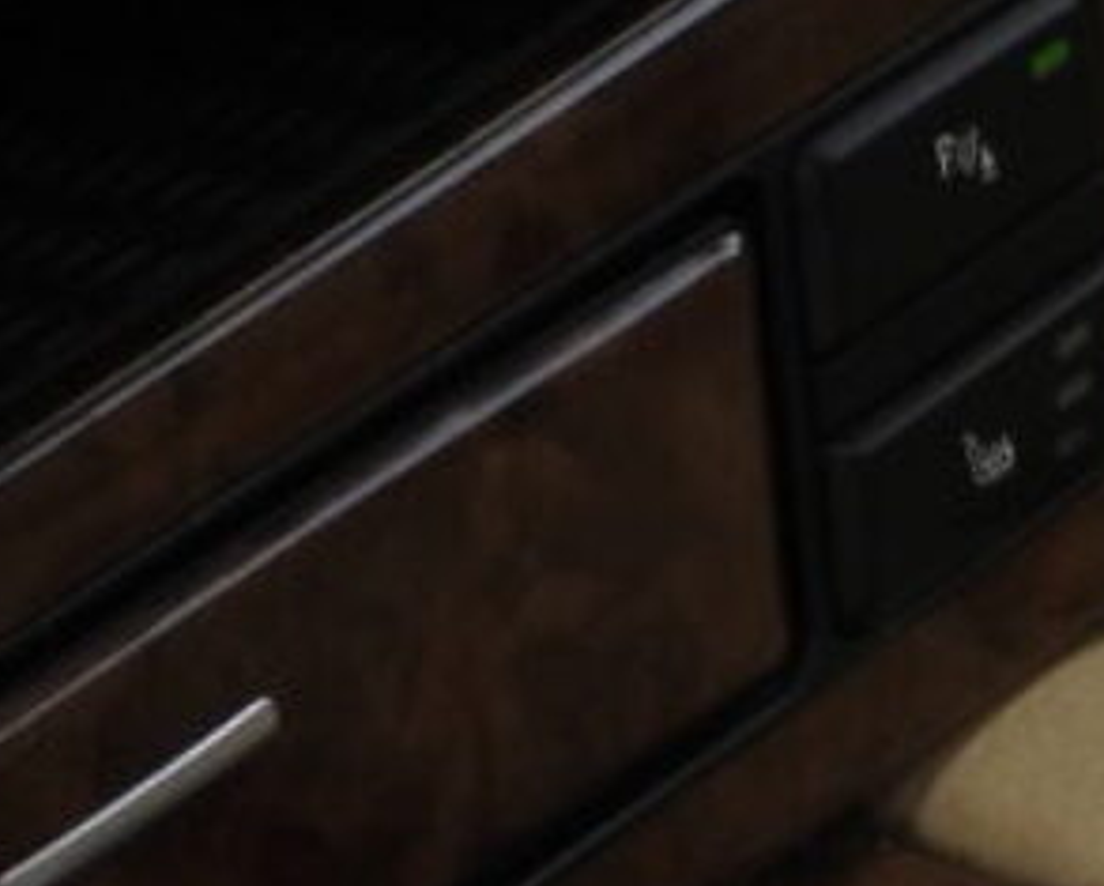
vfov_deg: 3.2
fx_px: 15863
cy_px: 1772
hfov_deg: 3.9
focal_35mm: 485
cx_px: 2234
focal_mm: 16.3
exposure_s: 1/250
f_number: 3.5
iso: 100
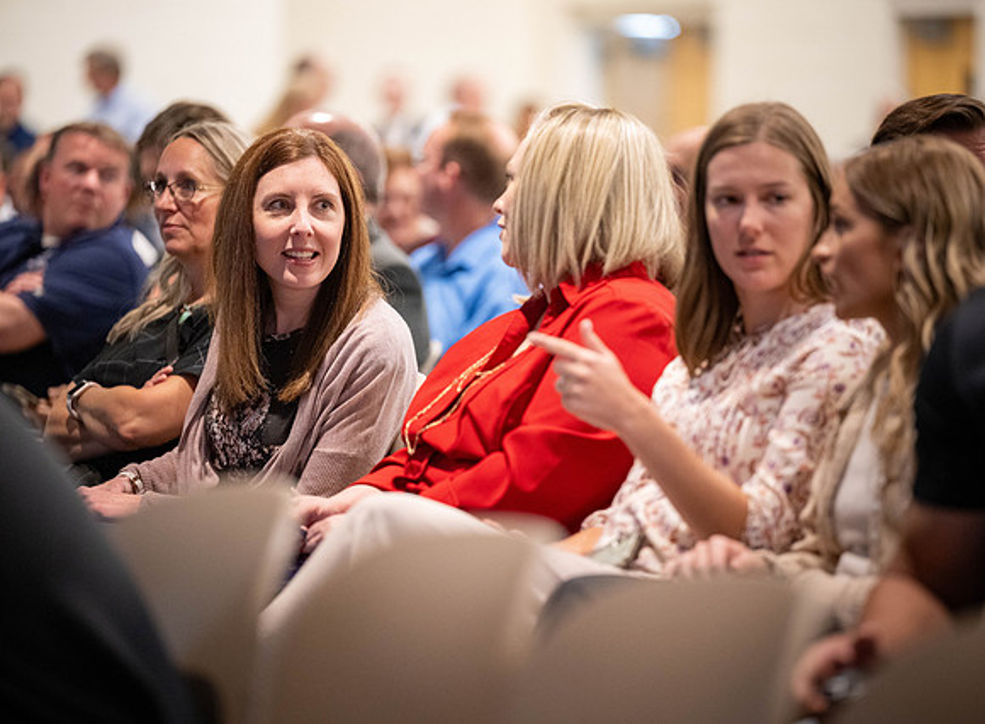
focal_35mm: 214
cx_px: 543
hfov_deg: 9.3
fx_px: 6033
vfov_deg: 6.9
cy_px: 362
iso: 4000
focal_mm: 200
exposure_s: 1/250
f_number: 2.8
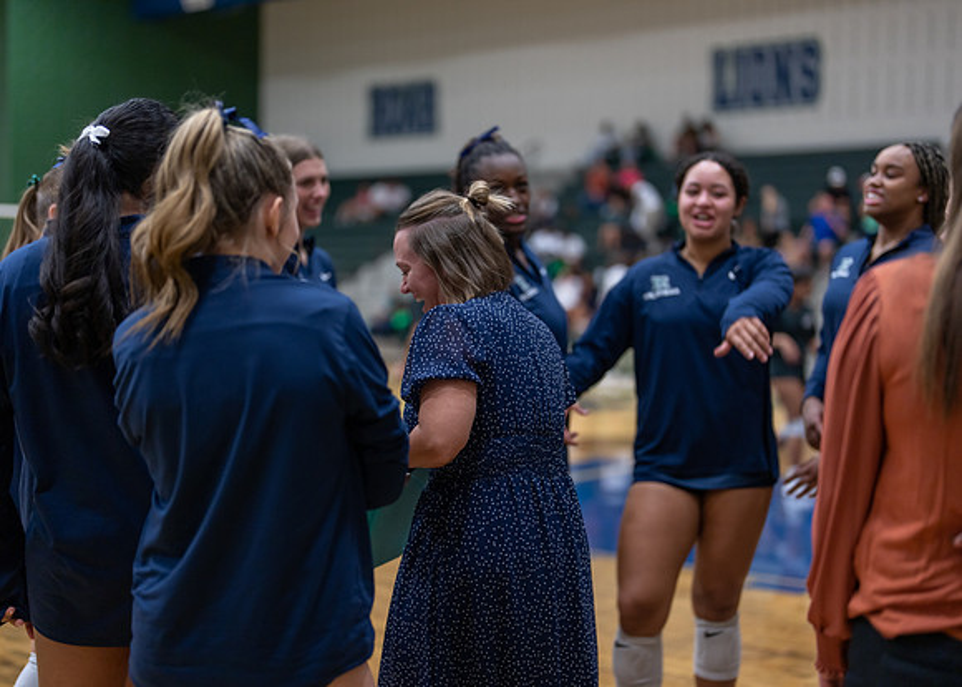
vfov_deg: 27.0
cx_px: 481
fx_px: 1431
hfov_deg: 37.2
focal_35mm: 52
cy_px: 344
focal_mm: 50
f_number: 1.2
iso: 320
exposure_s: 1/320
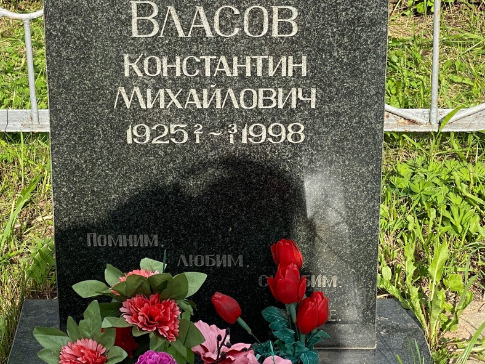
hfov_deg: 20.6
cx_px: 161
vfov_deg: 15.5
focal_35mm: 95
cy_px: 108
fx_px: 1331
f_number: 2
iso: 20
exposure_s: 1/799
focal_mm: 6
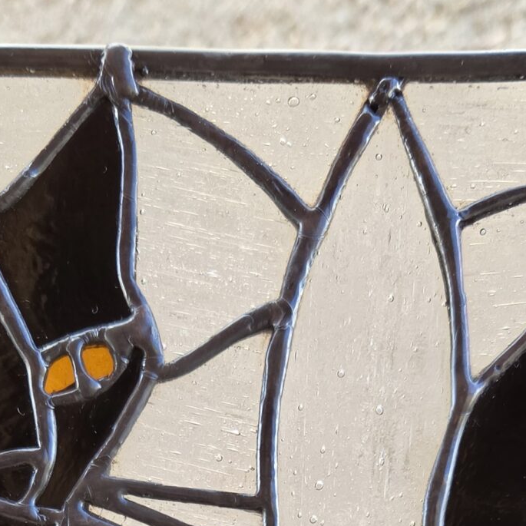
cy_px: 743
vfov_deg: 20.2
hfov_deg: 22.8
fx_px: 1307
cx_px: 250
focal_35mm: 76
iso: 160
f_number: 1.8
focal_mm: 5.4
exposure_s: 1/180
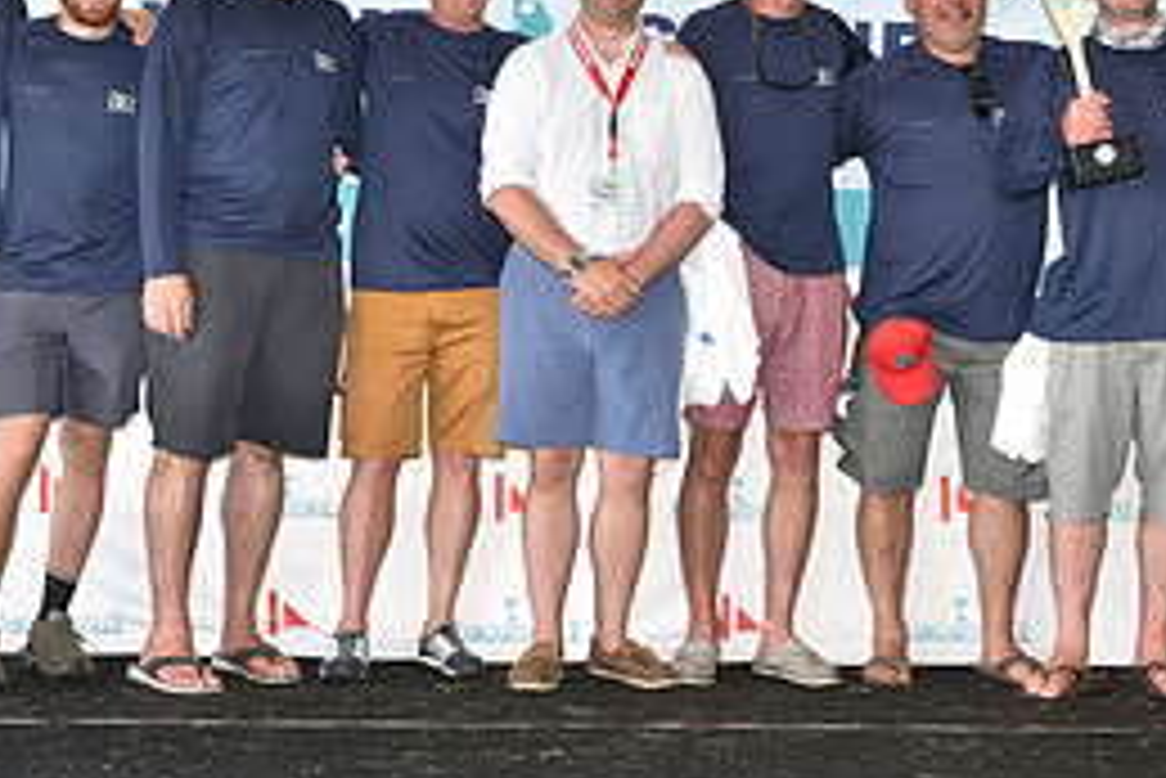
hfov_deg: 23.9
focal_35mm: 85
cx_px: 473
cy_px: 160
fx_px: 2754
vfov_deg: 16.0
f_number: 5
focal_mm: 38
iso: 800
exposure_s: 1/160
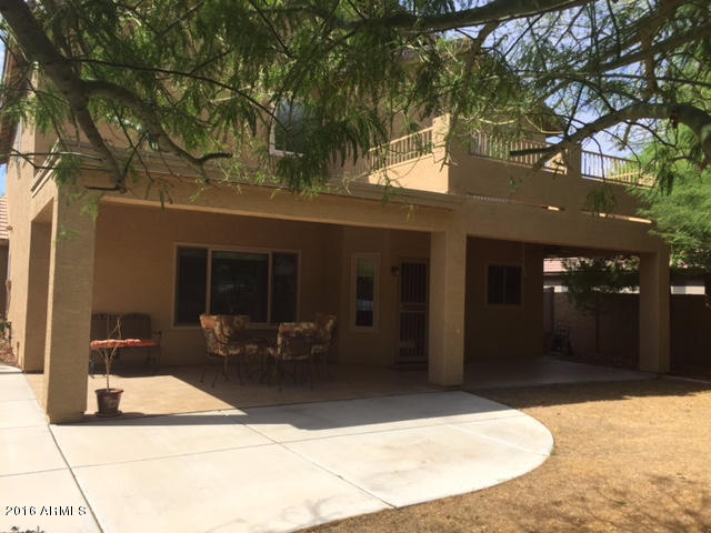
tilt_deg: +3.7
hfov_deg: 61.7
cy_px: 266
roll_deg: -1.3
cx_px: 356
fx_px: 596
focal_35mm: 29
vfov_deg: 48.2
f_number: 2.2
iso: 32
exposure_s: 1/1721
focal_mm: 4.15
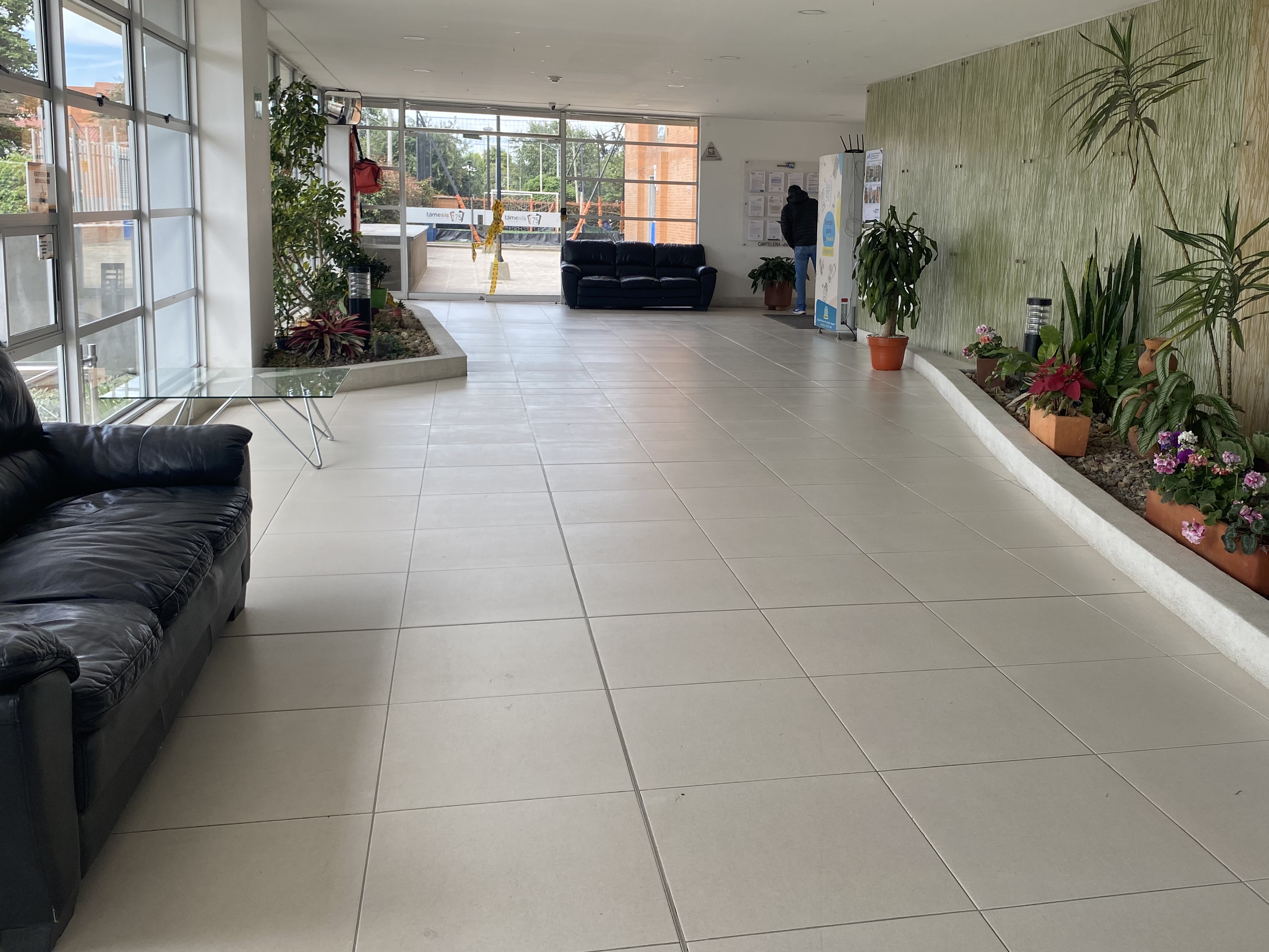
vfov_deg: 44.0
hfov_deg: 56.5
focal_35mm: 32
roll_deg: -0.5
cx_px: 736
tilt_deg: -11.5
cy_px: 391
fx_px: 1173
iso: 32
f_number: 1.8
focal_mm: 4.25
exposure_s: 1/384
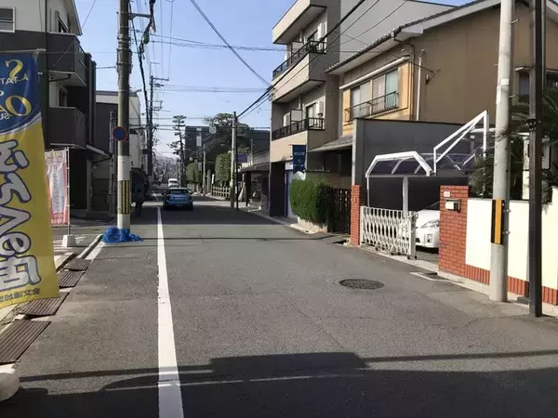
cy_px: 209
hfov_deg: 63.4
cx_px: 279
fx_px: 451
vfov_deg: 49.7
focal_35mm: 28
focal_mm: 3.99
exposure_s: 1/1773
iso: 20
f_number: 1.8
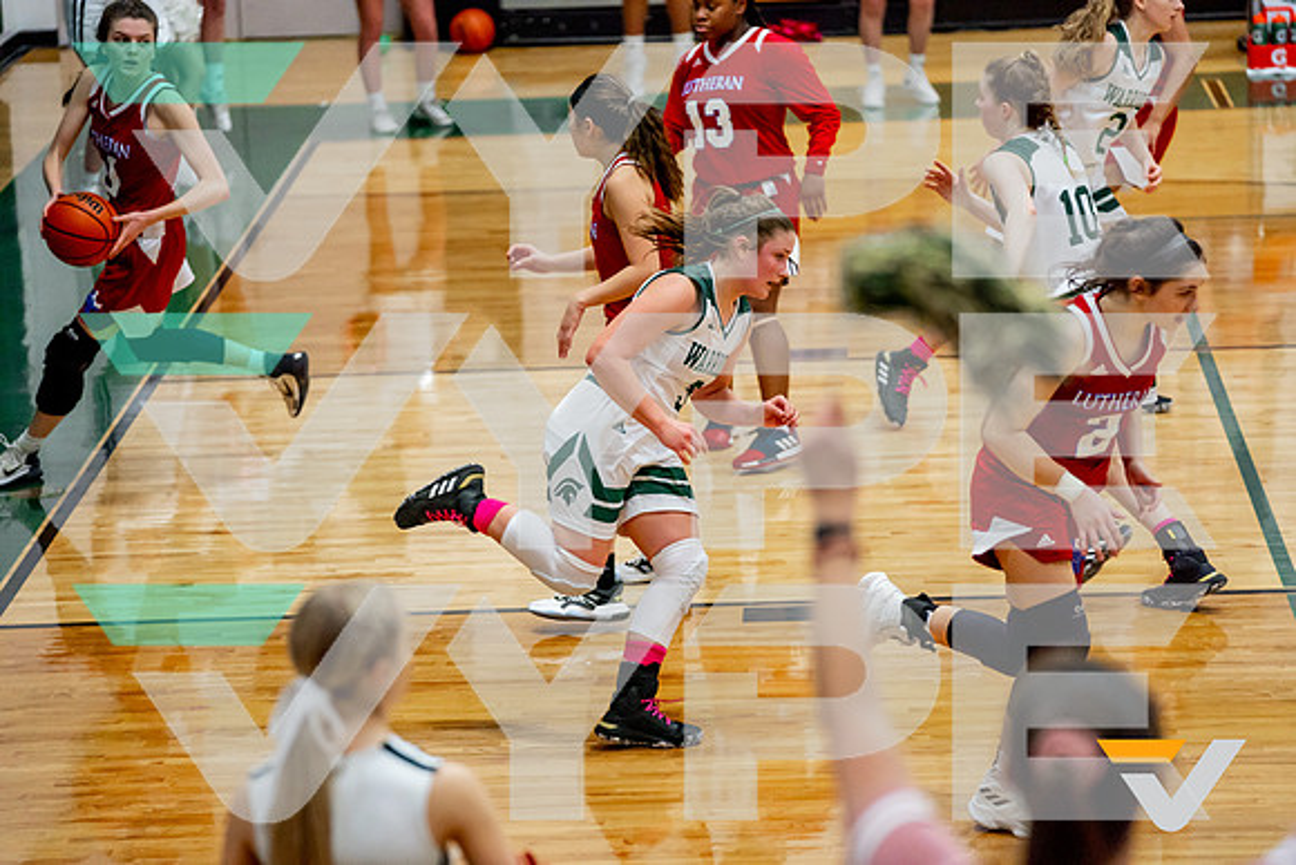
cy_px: 432
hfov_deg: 14.9
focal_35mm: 138
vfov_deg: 9.9
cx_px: 648
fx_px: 4969
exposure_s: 1/1000
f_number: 2.8
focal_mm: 138
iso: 2000
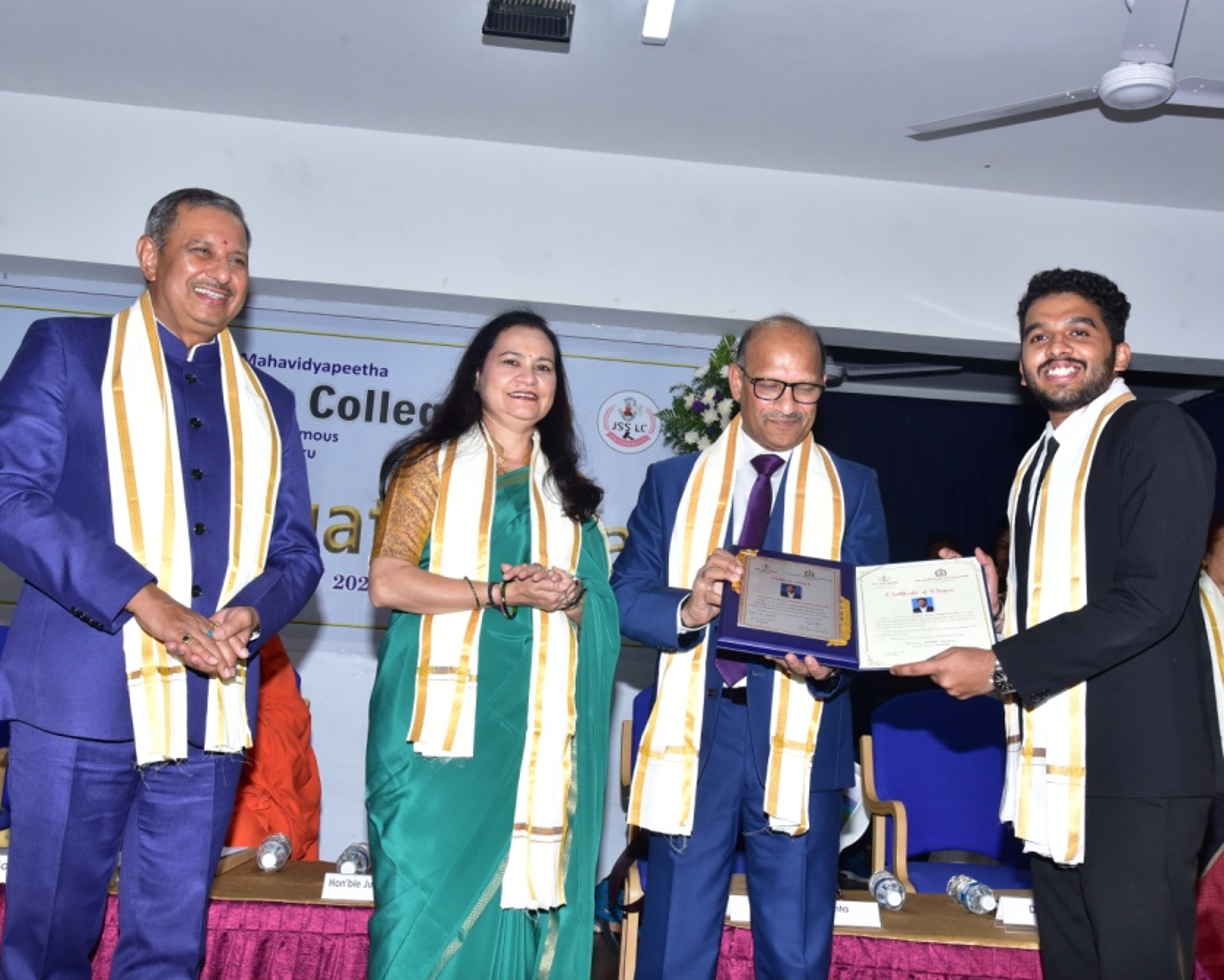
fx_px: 1413
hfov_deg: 46.8
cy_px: 486
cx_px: 644
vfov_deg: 38.2
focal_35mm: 39
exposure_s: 1/160
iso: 800
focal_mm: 34
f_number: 8
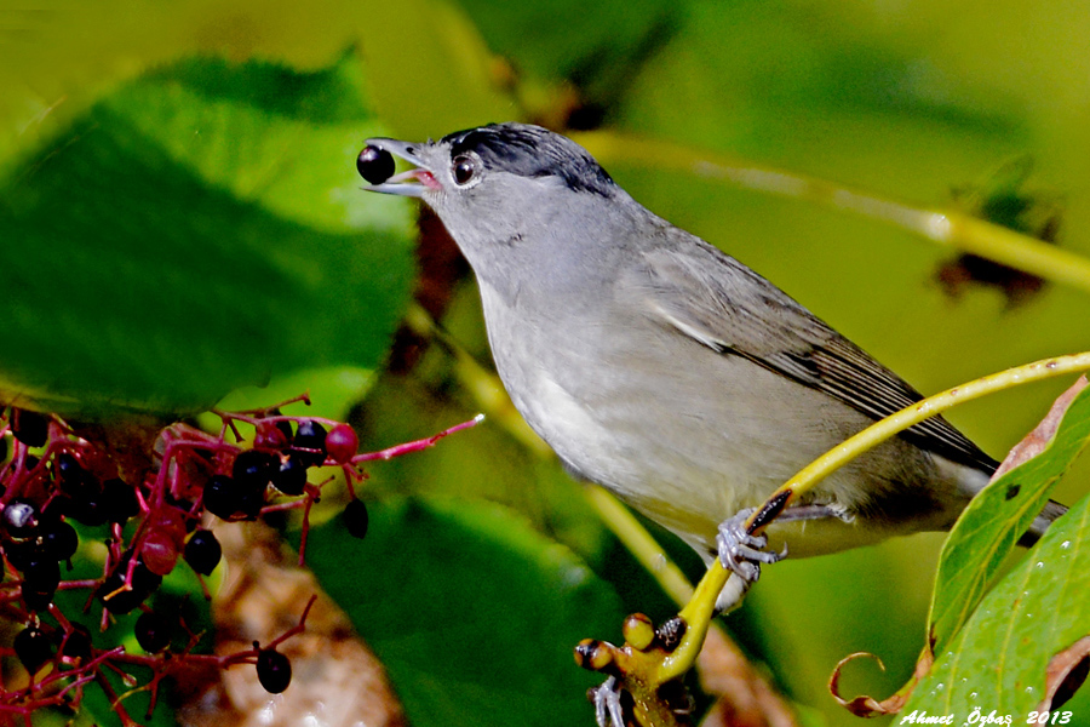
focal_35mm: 420
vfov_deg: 3.3
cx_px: 545
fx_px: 12716
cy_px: 364
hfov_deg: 4.9
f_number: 5.6
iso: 450
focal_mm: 420
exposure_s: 1/1000
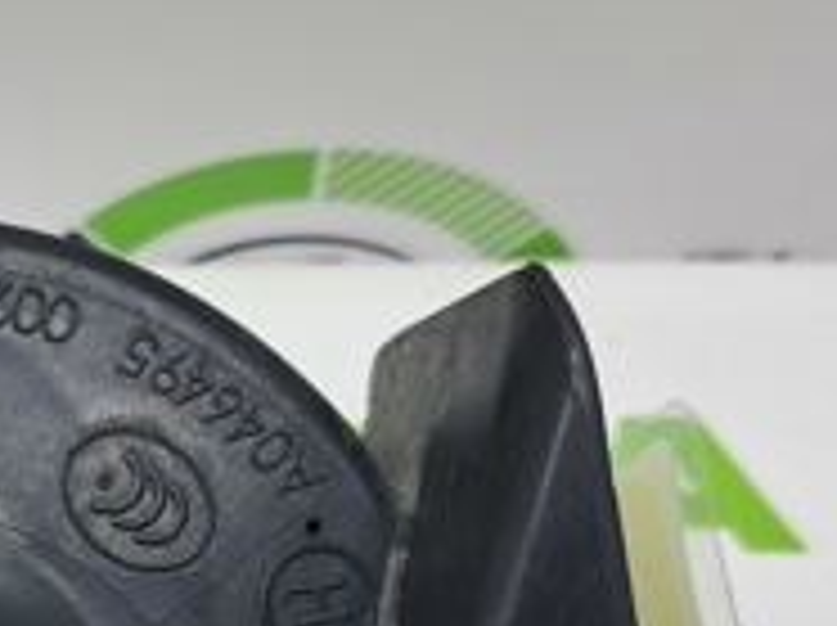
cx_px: -18
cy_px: 700
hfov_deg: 20.4
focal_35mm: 93
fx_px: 2246
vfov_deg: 15.4
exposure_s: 1/50
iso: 50
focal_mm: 4
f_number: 1.8
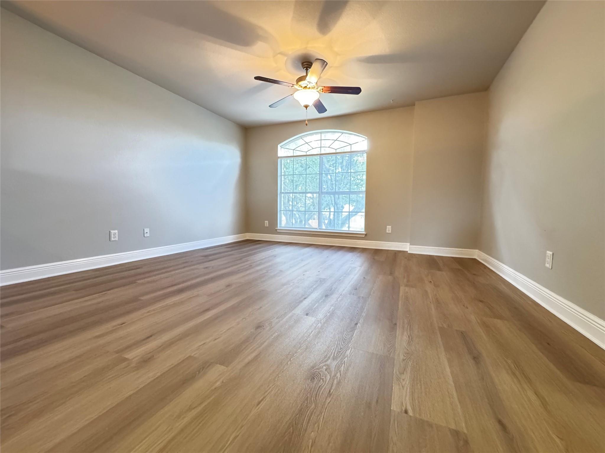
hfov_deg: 102.1
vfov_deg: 85.7
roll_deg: -1.5
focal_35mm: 14
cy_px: 226
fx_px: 245
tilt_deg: -4.9
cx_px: 302
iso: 1250
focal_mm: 2.22
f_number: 2.2
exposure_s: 1/60
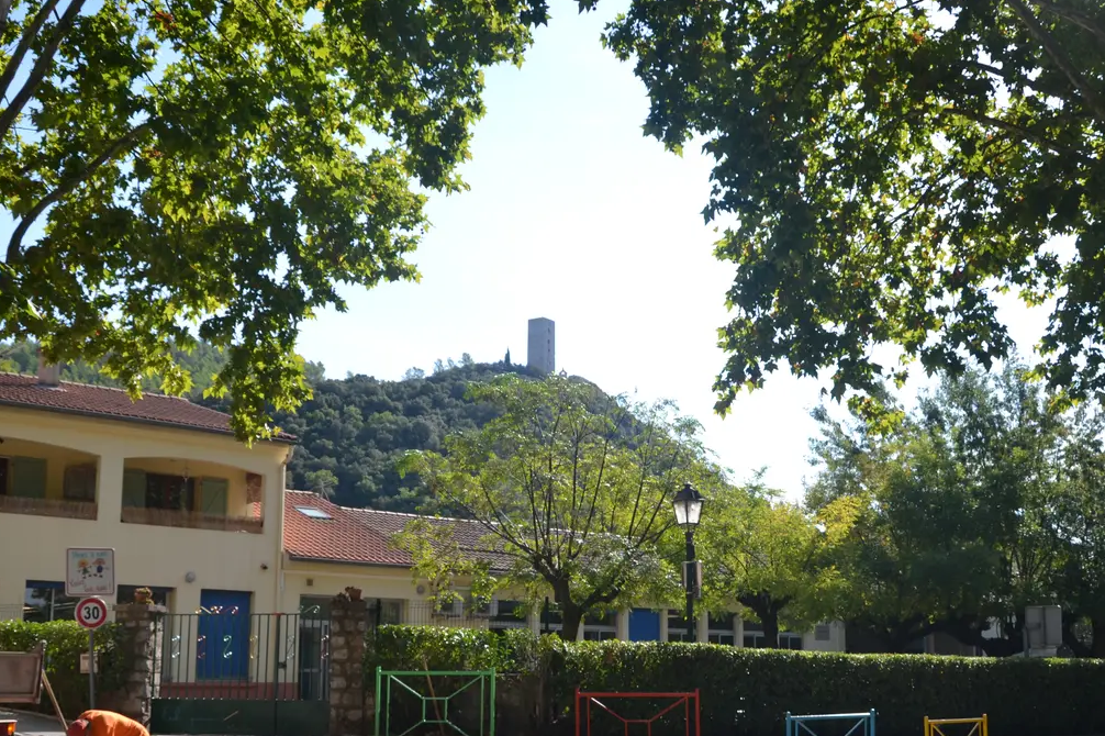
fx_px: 1289
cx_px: 568
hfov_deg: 46.4
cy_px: 461
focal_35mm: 42
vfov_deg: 31.7
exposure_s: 1/125
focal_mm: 22
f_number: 5.6
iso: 100
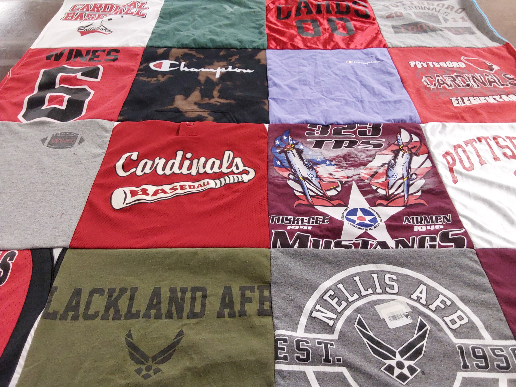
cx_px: 258
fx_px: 417
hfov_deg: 63.4
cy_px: 194
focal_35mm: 28
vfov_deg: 49.7
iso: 160
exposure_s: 1/50
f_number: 1.9
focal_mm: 2.91
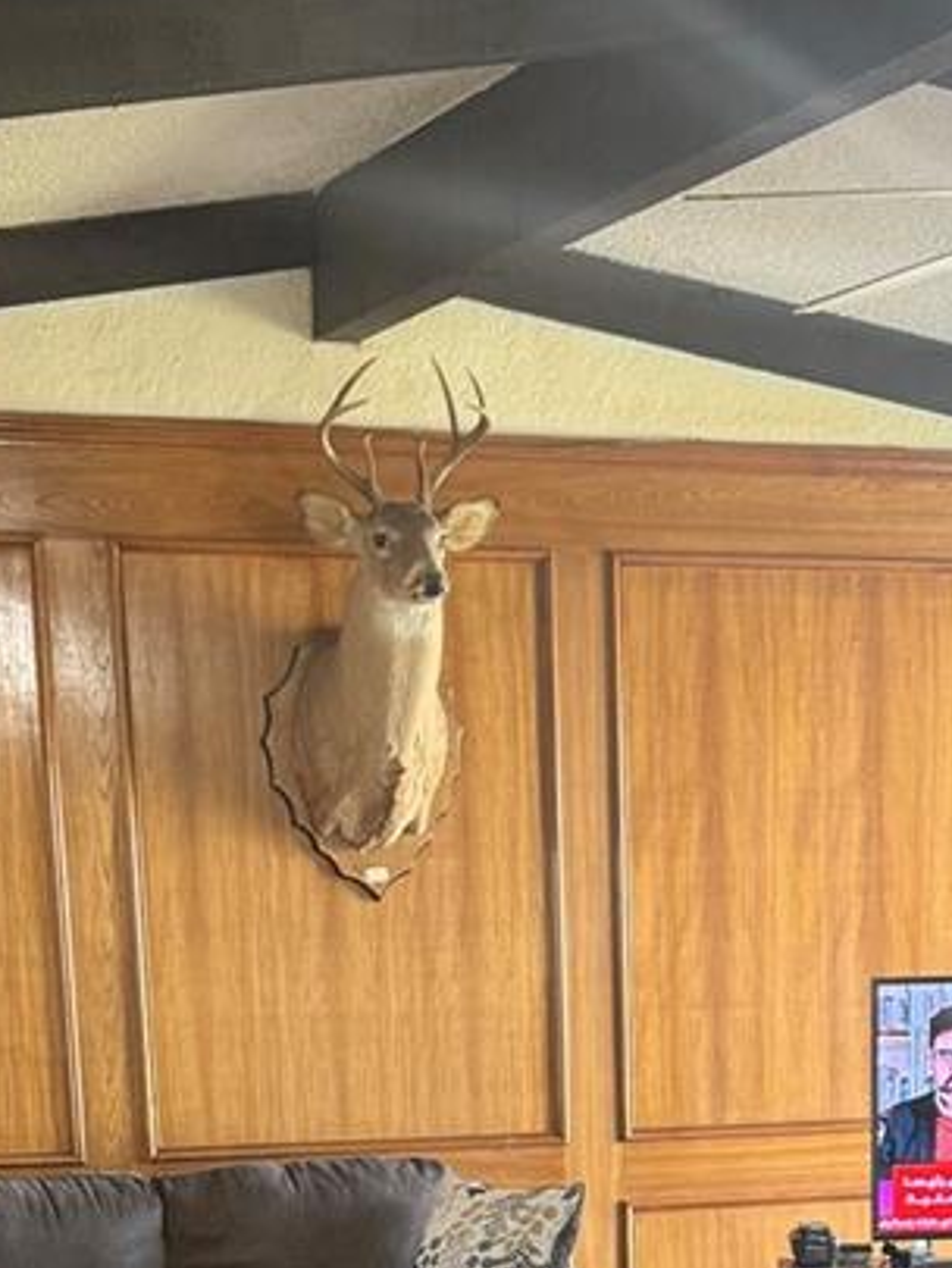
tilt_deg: -13.5
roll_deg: +1.2
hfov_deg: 16.2
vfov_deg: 19.6
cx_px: 661
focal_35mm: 91
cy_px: 1719
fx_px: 3335
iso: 200
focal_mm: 6.76
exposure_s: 1/60
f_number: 1.78
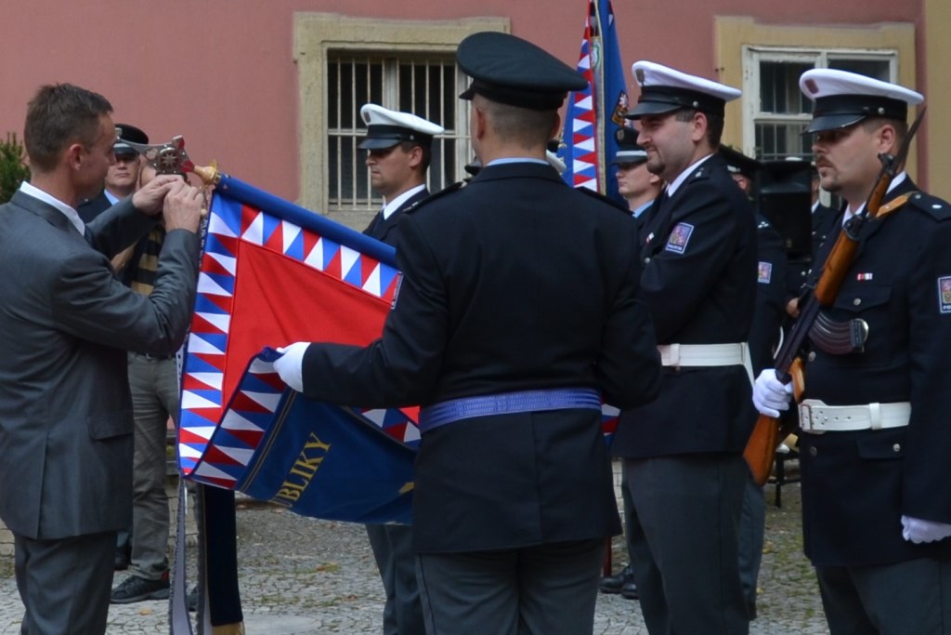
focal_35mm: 27
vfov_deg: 47.9
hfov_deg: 67.4
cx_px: 476
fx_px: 713
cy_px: 318
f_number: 8
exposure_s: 1/250
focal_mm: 18
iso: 200
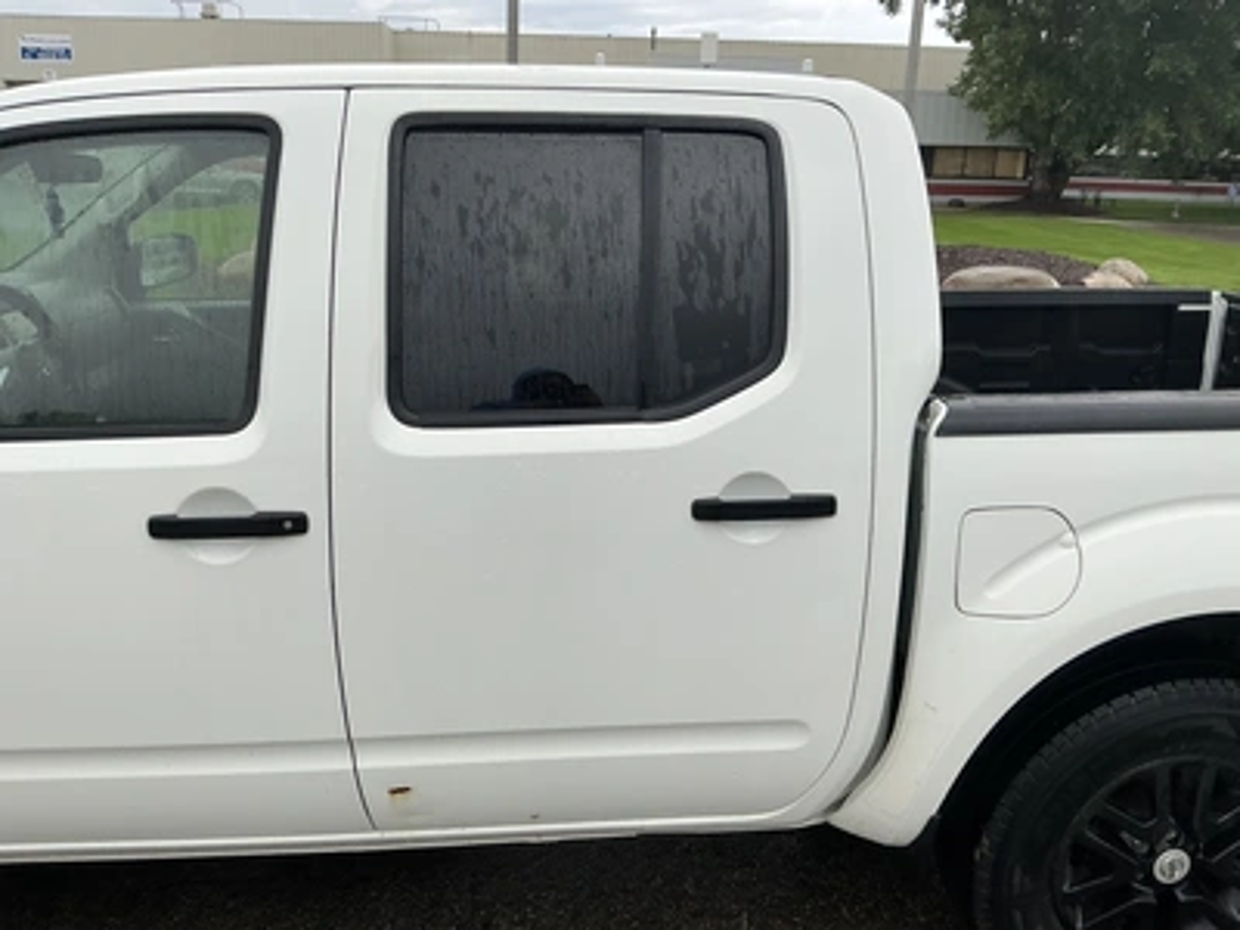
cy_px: 465
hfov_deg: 63.4
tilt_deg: -16.9
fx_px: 1003
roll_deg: -0.5
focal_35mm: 28
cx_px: 620
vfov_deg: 49.7
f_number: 1.8
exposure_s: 1/122
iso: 40
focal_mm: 3
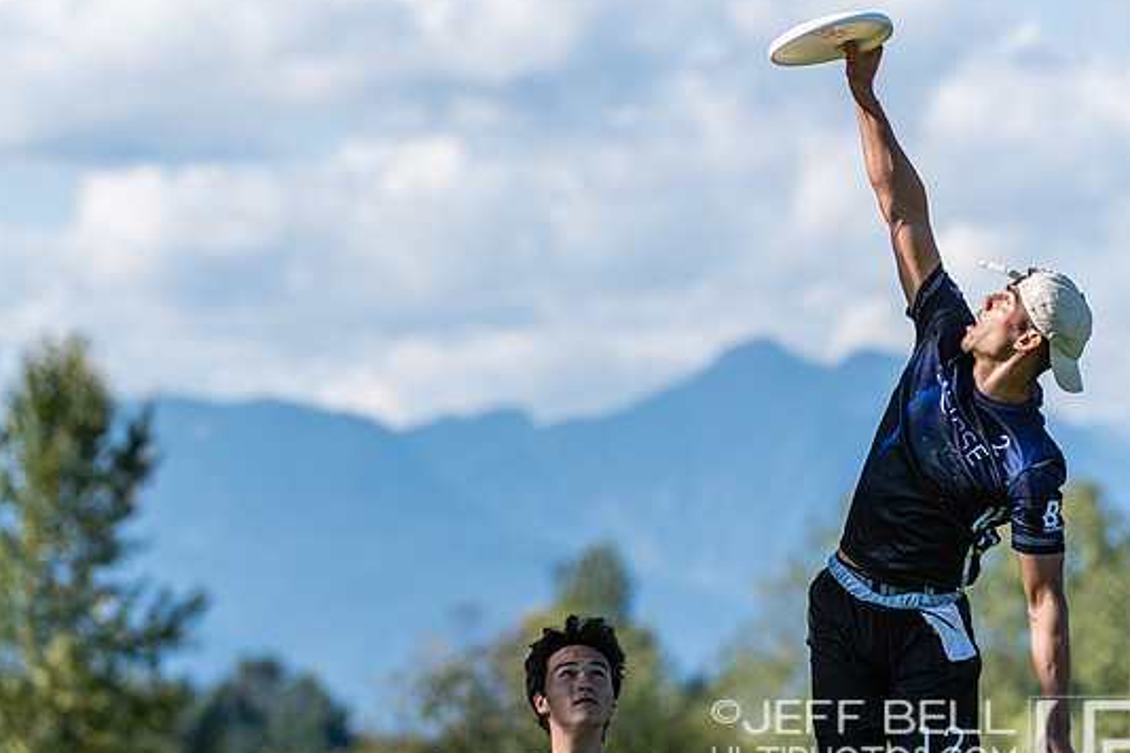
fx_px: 10389
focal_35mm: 331
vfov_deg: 4.2
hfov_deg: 6.2
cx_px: 562
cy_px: 394
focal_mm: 200
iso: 100
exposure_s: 1/1000
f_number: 4
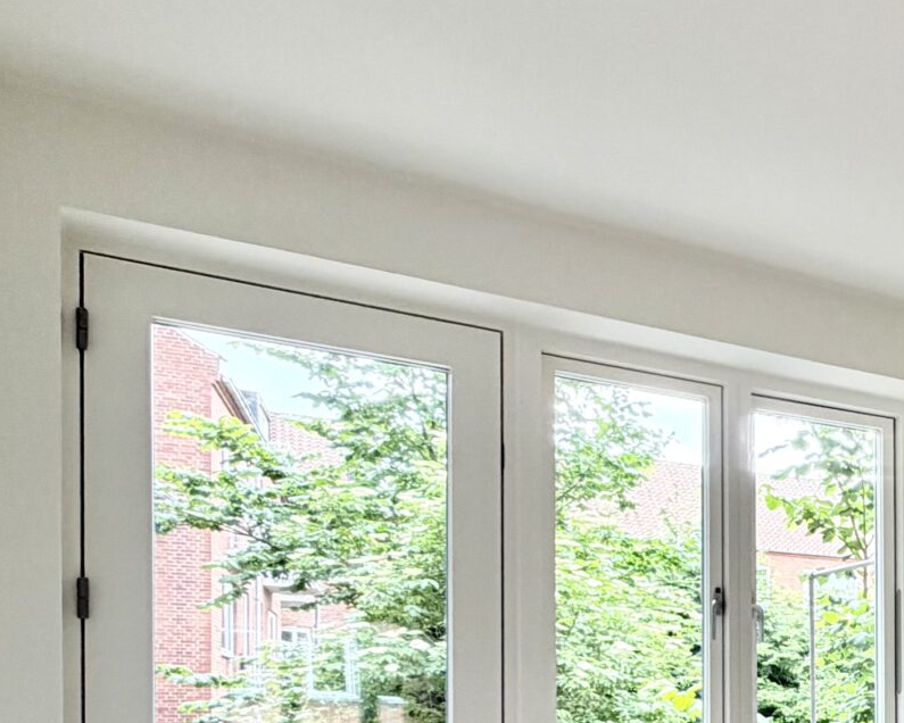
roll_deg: +0.1
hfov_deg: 31.6
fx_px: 1177
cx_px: 1193
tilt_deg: +0.0
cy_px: 724
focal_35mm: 44
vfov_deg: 31.5
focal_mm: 2.22
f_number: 2.2
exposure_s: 1/121
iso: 200
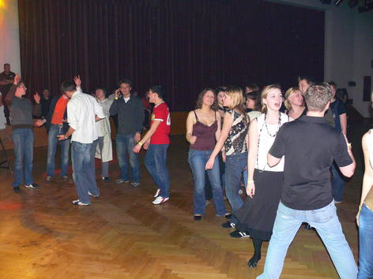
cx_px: 186
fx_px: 377
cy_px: 140
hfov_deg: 52.6
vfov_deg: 40.7
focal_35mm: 35
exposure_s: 1/30
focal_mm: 7.4
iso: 250
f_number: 2.8
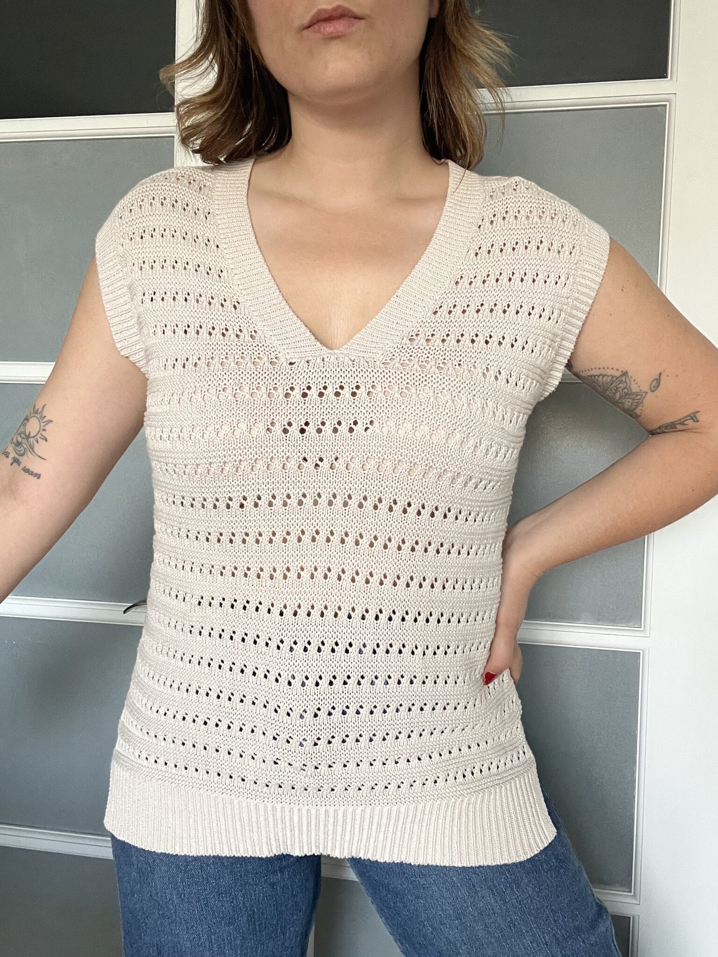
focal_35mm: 30
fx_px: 830
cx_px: 359
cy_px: 478
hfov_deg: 46.8
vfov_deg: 60.0
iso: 125
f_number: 2.2
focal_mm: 2.71
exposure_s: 1/60
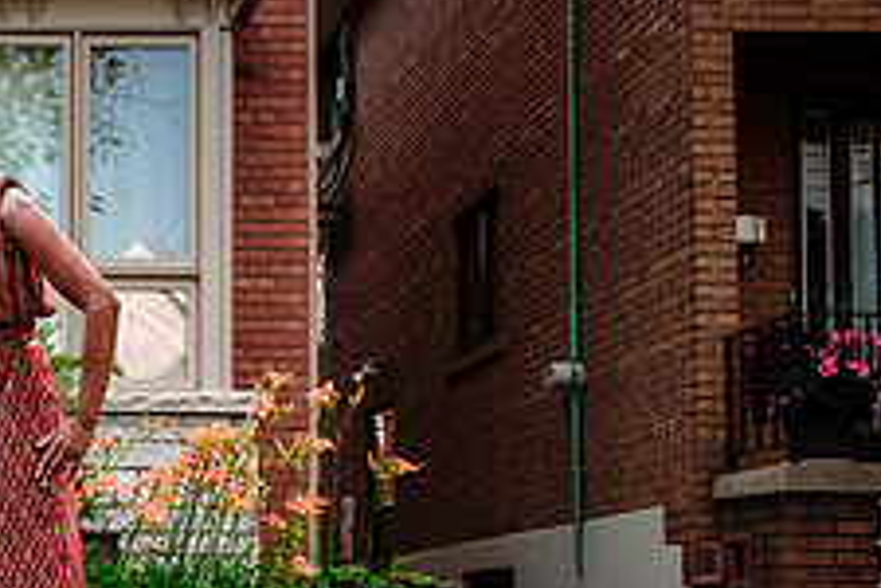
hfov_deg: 26.6
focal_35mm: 69
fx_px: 1688
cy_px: 570
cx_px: -125
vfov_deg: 19.2
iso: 500
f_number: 1.8
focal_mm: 17
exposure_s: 1/500
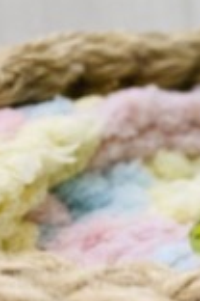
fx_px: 892
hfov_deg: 9.8
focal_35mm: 107
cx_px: 600
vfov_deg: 18.4
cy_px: -23
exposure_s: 1/100
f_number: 1.8
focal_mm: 4.25
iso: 80
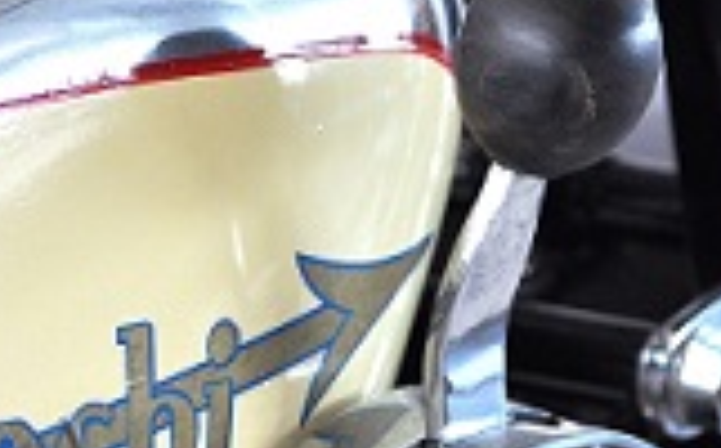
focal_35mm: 194
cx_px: 184
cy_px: 372
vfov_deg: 6.7
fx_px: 3805
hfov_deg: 10.8
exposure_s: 1/60
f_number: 5.3
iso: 720
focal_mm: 44
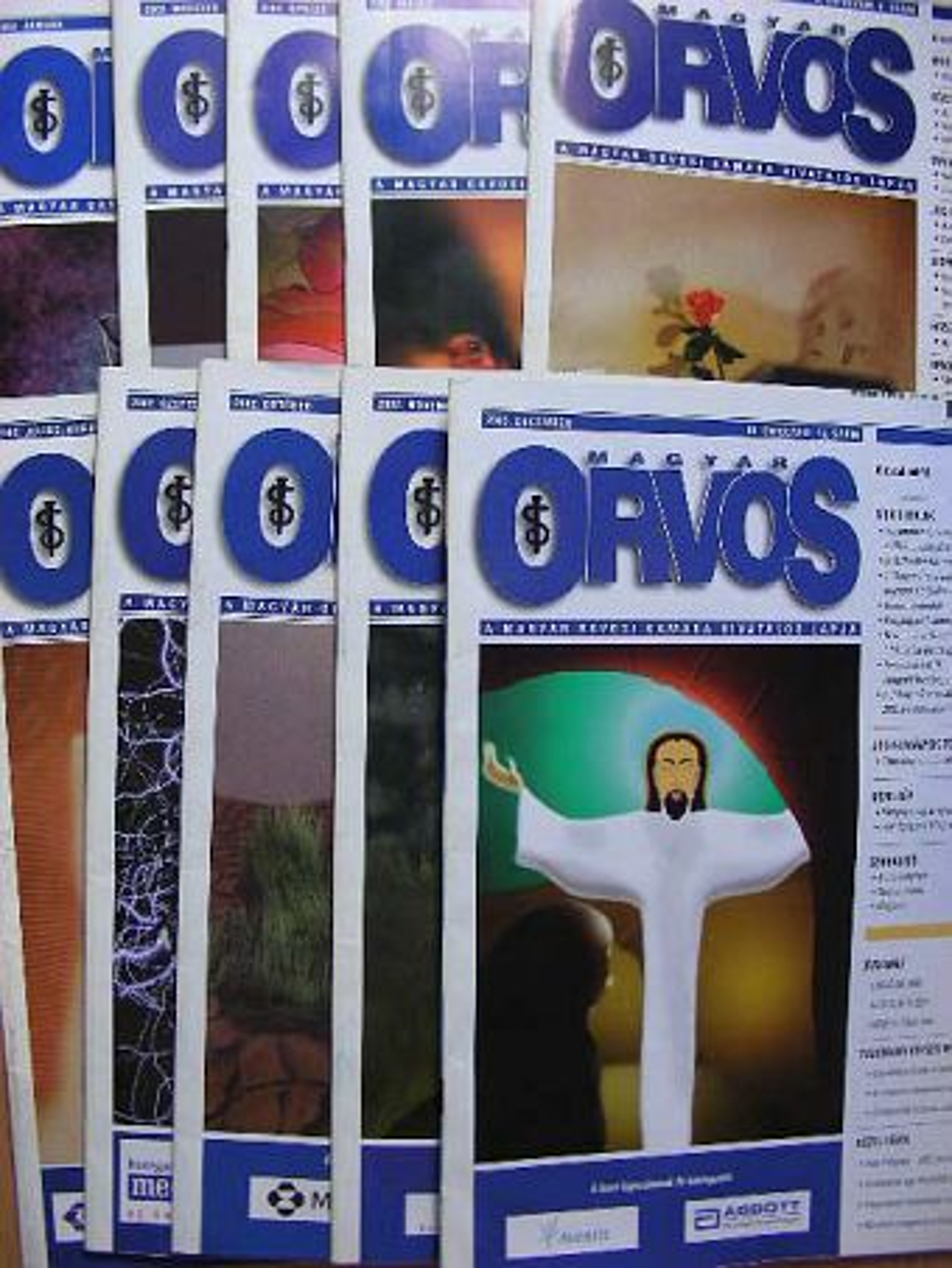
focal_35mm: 38
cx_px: 476
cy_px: 634
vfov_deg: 49.0
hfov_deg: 37.7
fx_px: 1393
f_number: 3.5
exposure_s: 1/41.8
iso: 100
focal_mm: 6.3
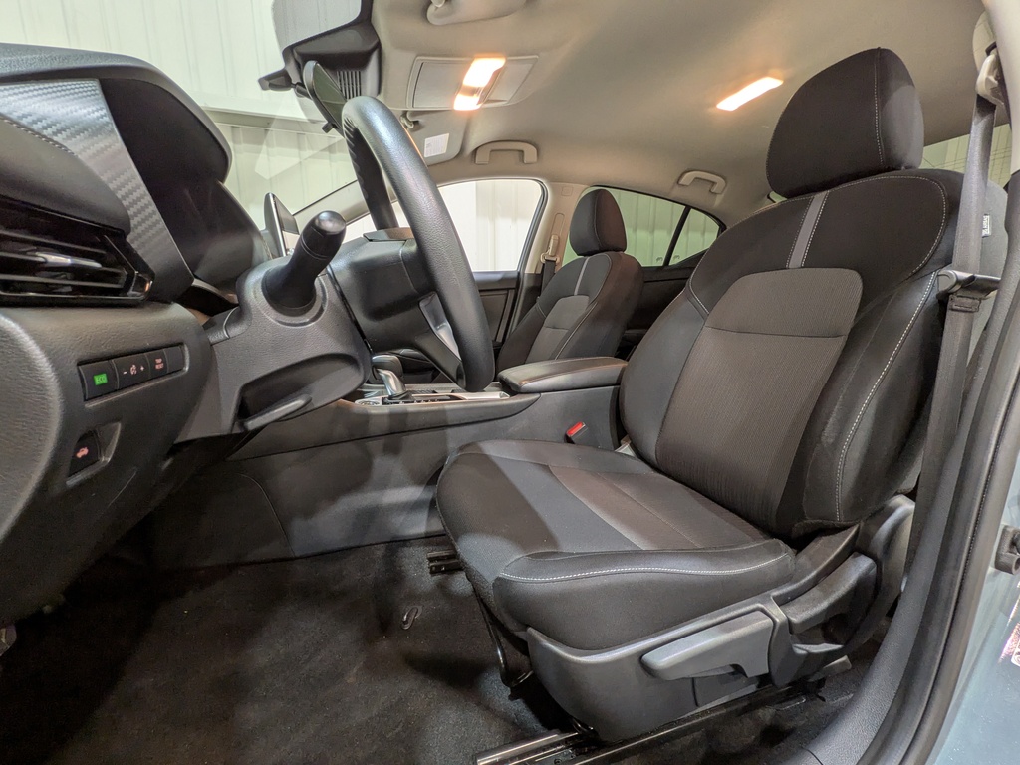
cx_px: 510
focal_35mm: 14
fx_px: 413
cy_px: 382
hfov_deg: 102.1
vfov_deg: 85.7
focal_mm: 1.83
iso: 77
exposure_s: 1/30
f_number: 2.2
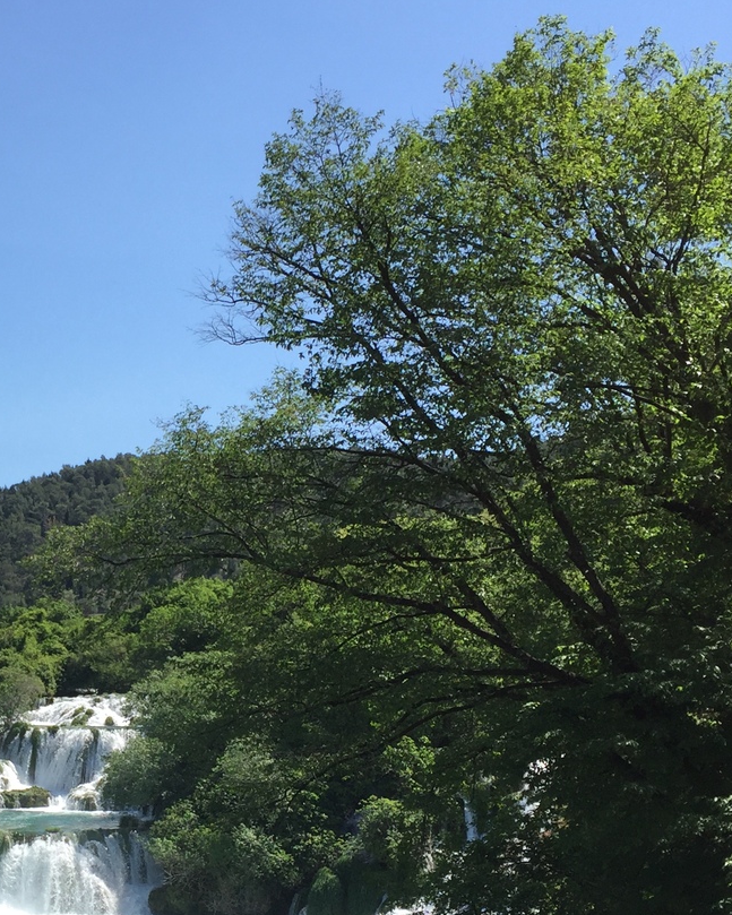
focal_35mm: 56
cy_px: 638
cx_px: 58
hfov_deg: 26.1
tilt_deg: +3.6
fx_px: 1517
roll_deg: -0.9
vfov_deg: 33.2
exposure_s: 1/1522
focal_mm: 4.15
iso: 32
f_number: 2.2
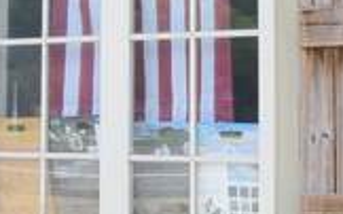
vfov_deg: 7.6
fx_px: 1579
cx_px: 218
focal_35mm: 169
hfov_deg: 12.4
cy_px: -88
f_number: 8
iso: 320
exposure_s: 1/250
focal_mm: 14
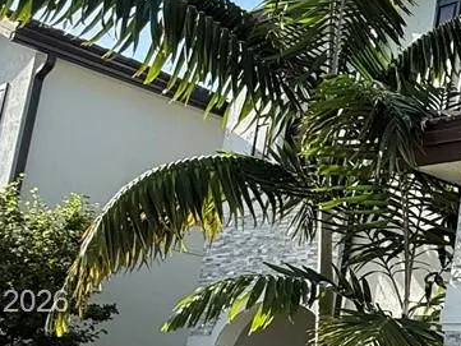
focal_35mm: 62
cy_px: 304
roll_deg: -4.7
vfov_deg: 23.1
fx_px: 826
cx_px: 693
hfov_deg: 24.3
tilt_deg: +10.7
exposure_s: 1/1235
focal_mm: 2.22
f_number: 2.2
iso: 50
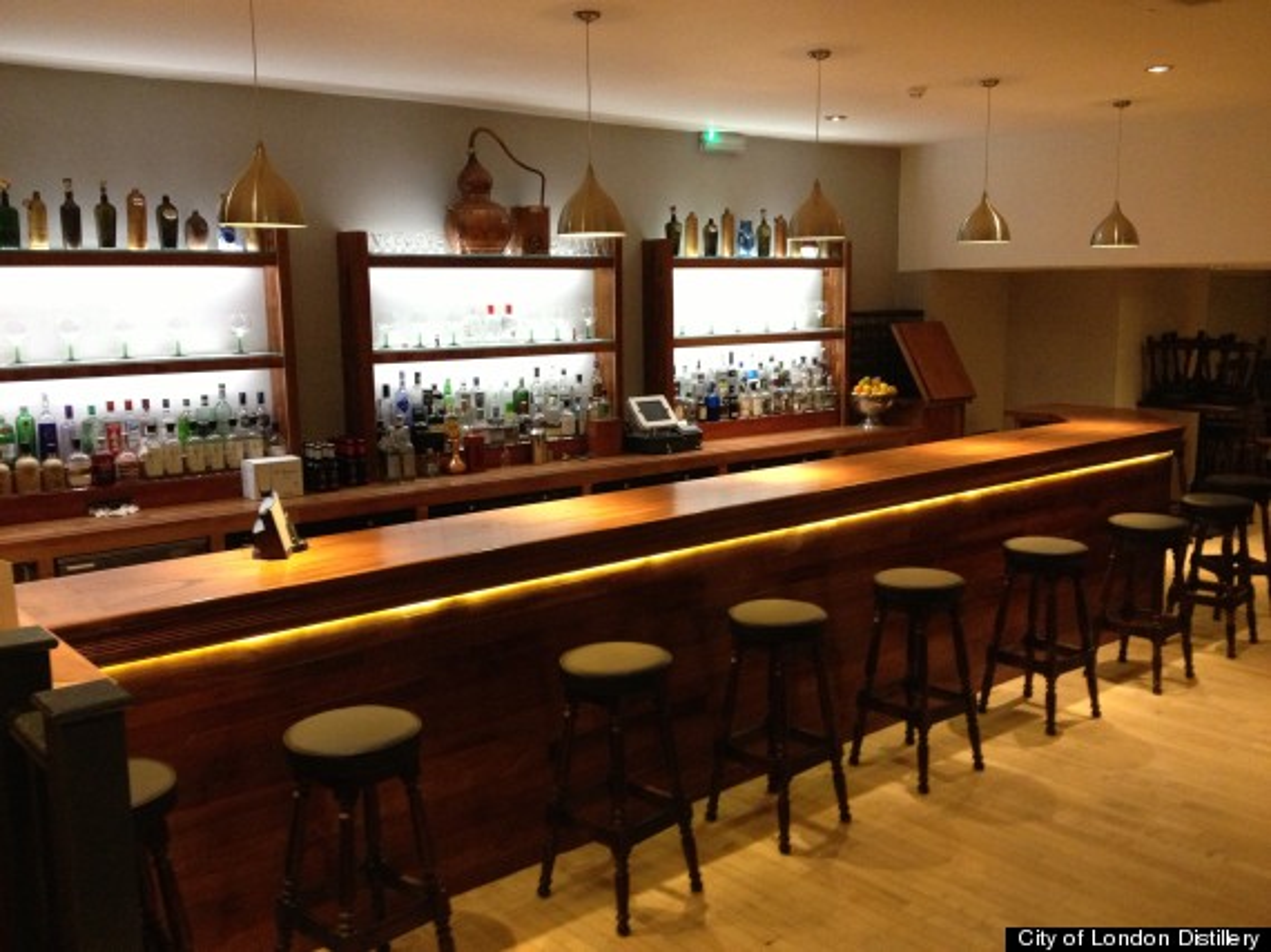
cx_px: 636
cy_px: 476
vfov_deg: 40.7
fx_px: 1285
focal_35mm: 35
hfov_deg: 52.6
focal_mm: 4.28
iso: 400
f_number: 2.4
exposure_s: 1/20
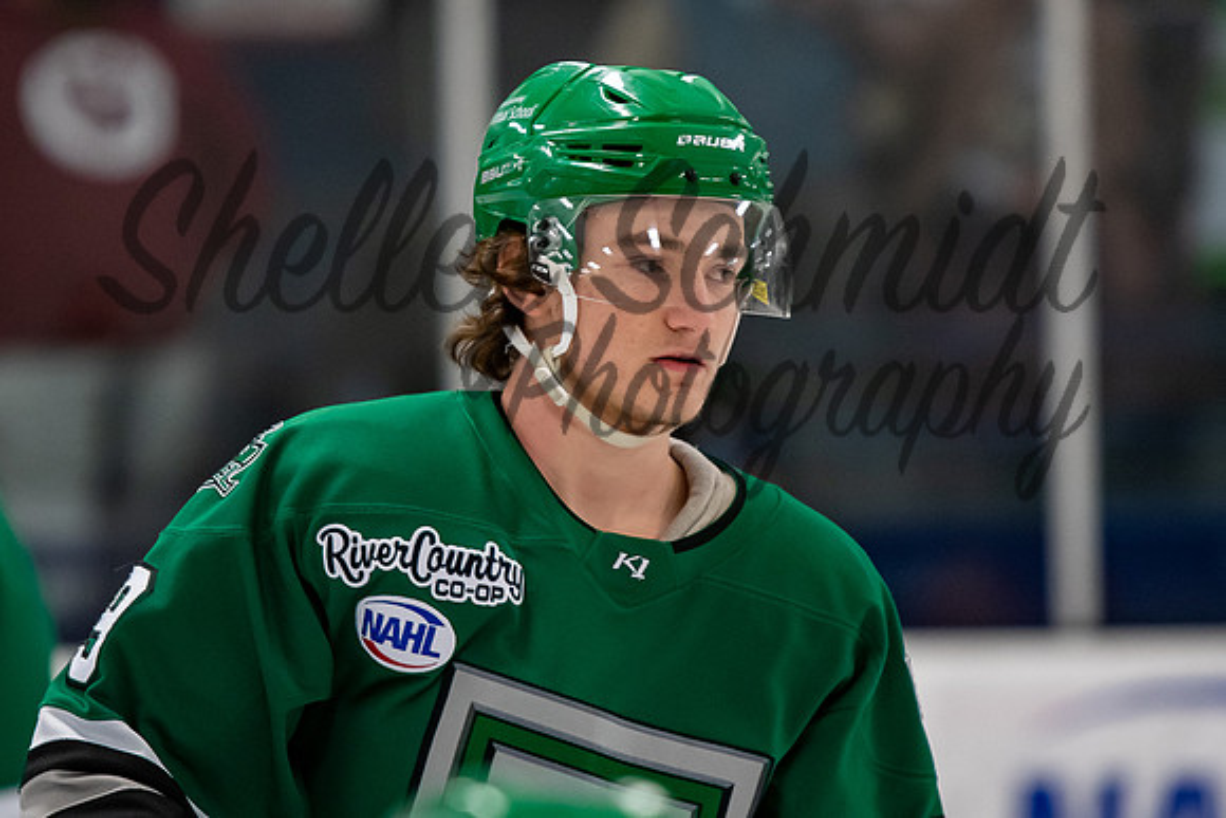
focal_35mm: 406
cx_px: 588
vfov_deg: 3.4
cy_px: 342
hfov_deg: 5.1
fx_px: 13814
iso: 1600
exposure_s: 1/800
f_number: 2.8
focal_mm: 200
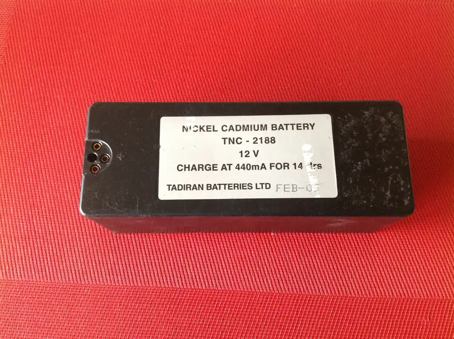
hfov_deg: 52.7
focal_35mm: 35
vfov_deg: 40.6
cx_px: 227
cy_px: 170
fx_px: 458
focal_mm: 4.28
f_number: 2.4
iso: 200
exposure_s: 1/15
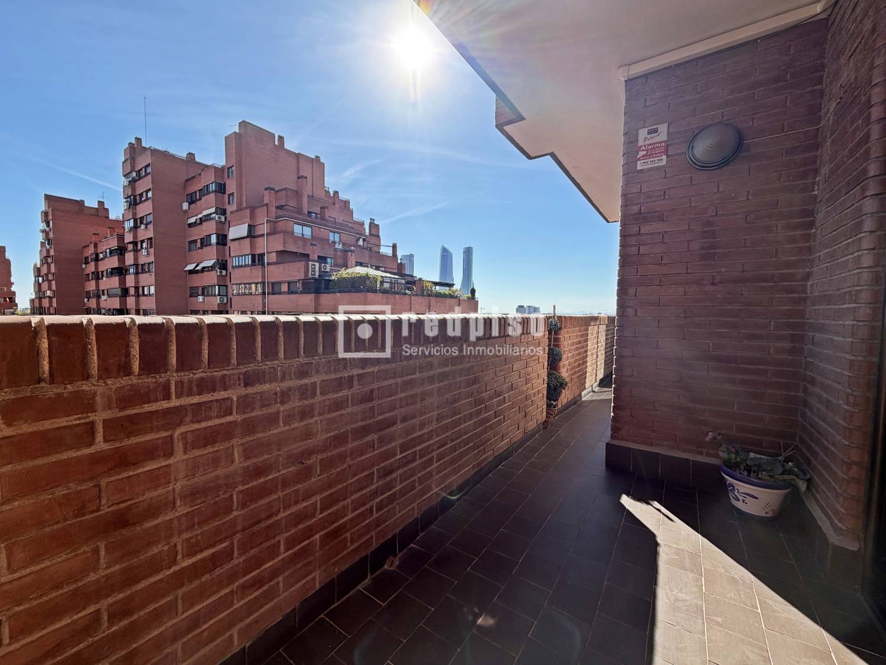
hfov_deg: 102.1
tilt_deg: -3.7
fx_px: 358
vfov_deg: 85.7
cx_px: 443
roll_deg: -1.0
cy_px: 332
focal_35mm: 14
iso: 32
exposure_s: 1/770
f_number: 2.2
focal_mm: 2.22
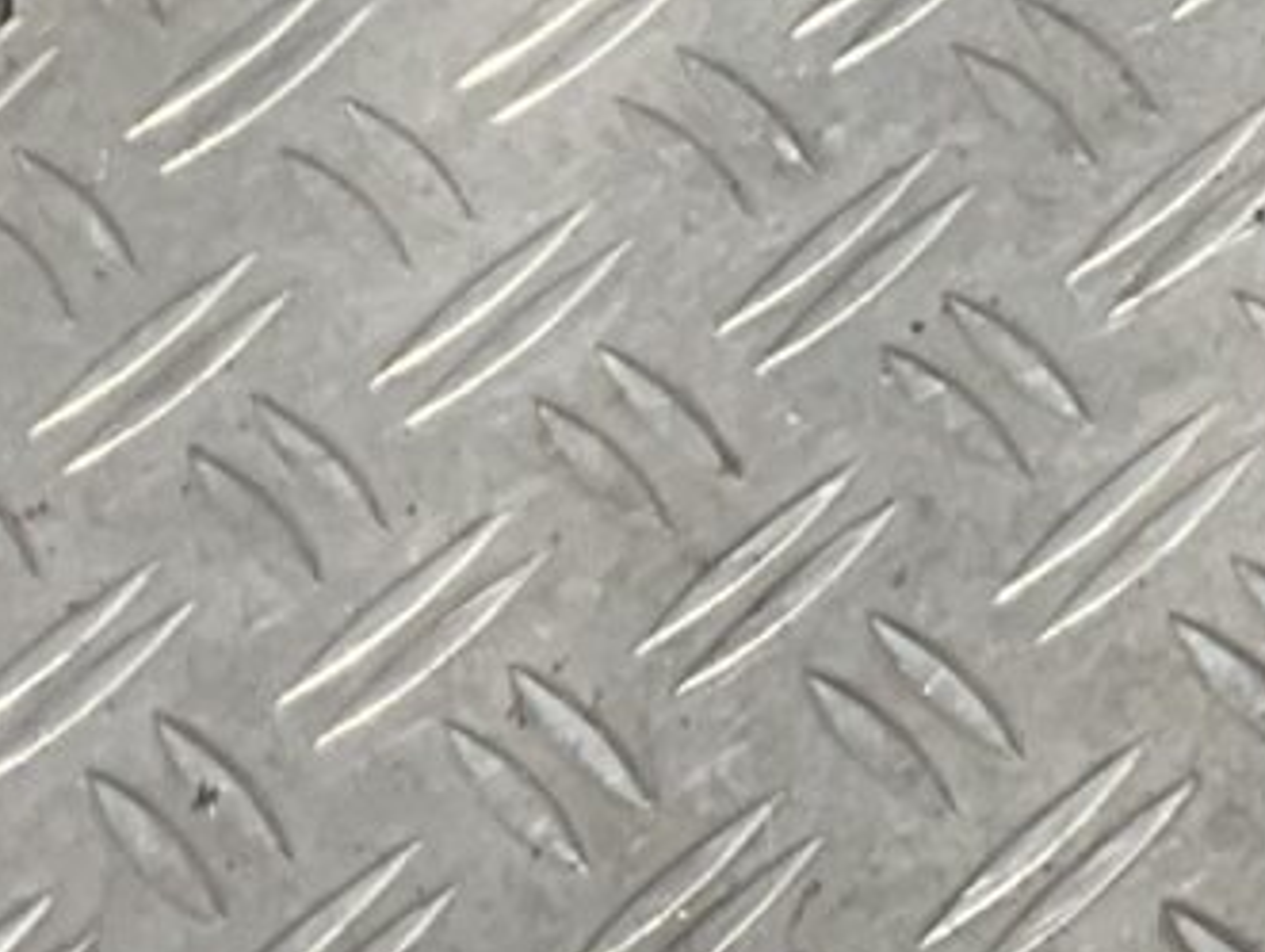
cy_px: -1013
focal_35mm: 224
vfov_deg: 6.4
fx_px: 8195
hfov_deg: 8.2
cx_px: 2973
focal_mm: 3
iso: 16
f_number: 1.8
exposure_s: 1/478
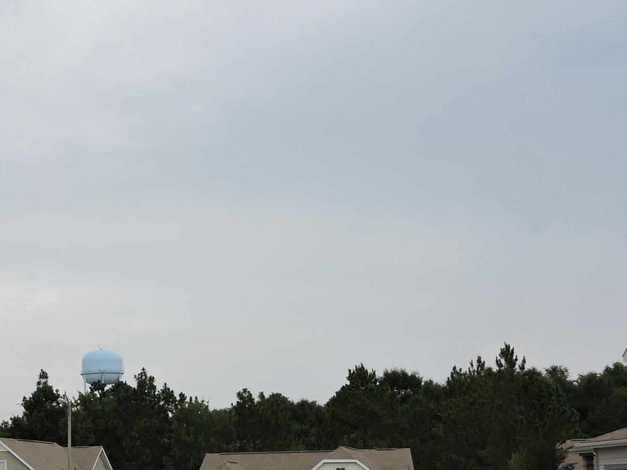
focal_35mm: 75
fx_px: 1358
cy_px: 384
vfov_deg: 19.4
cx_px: -75
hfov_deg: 24.2
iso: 100
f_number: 3.5
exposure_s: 1/500
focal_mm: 5.4
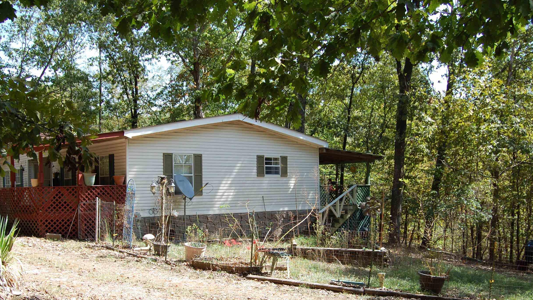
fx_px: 551
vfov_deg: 30.1
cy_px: 214
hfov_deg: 51.6
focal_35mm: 39
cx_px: 249
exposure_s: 1/200
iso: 200
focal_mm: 20
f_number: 7.1
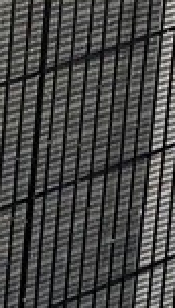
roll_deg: -3.0
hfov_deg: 4.1
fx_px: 2447
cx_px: 43
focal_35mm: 298
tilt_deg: -19.6
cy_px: -188
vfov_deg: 7.1
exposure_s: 1/216
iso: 40
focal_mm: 5.7
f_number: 1.5
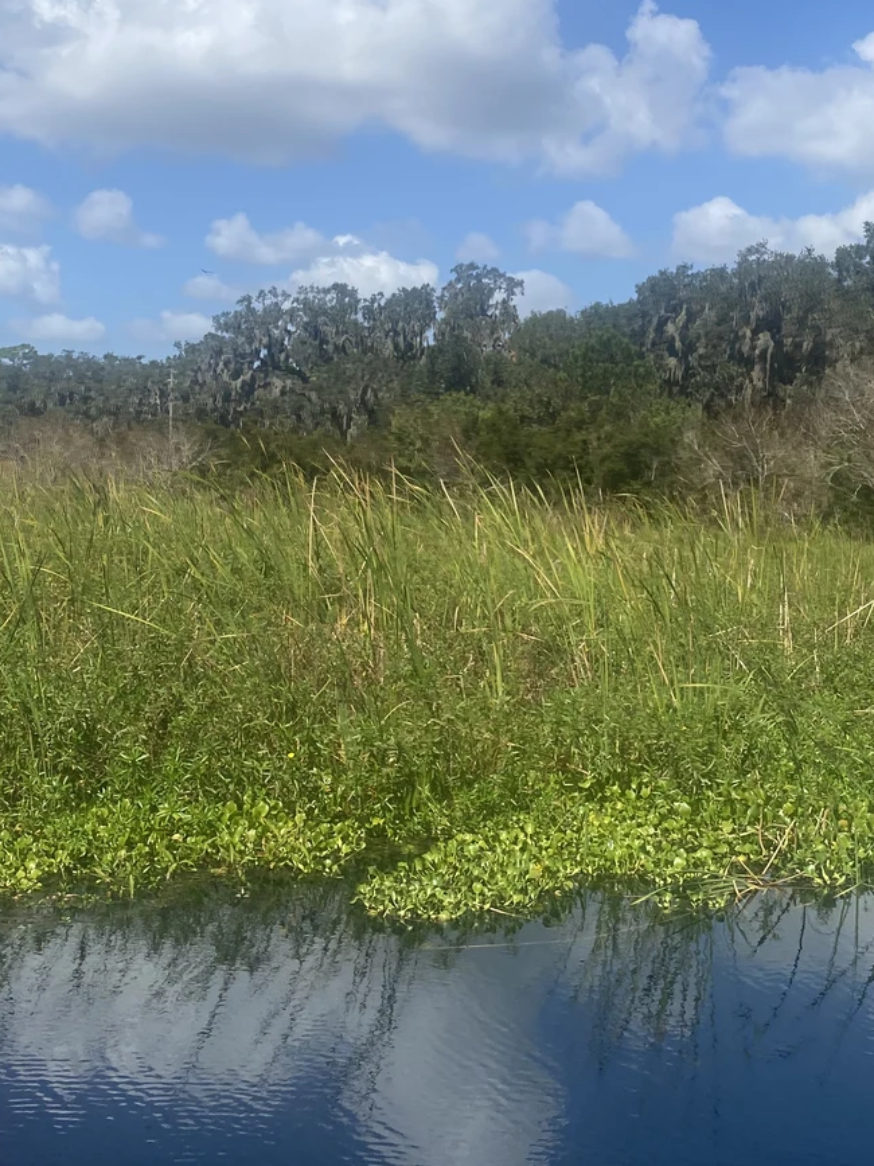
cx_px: 433
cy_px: 225
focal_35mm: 48
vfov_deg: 38.1
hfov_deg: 30.3
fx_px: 1616
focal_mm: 4.25
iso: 32
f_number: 1.8
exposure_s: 1/3497
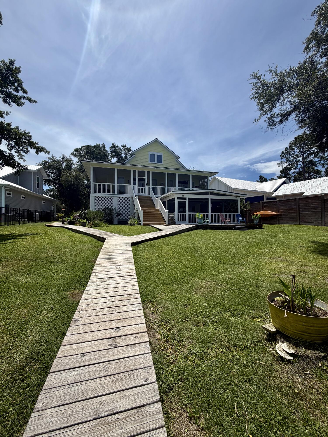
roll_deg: +0.6
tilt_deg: +1.2
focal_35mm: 14
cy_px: 218
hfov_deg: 85.7
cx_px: 164
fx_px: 177
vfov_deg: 102.1
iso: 20
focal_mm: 2.22
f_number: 2.2
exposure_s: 1/1339
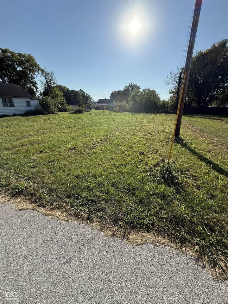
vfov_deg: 102.1
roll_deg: -0.1
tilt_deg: -19.7
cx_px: 114
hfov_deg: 85.7
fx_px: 123
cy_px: 152
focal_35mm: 14
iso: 80
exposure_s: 1/2237
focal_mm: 2.22
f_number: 2.2
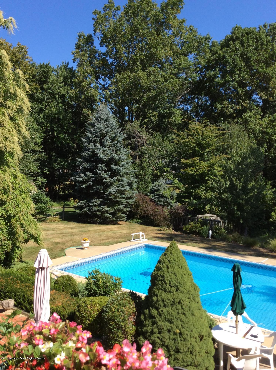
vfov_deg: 56.9
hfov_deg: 44.0
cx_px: 138
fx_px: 341
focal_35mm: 32
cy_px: 185
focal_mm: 3.3
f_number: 2.4
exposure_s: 1/986
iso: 32
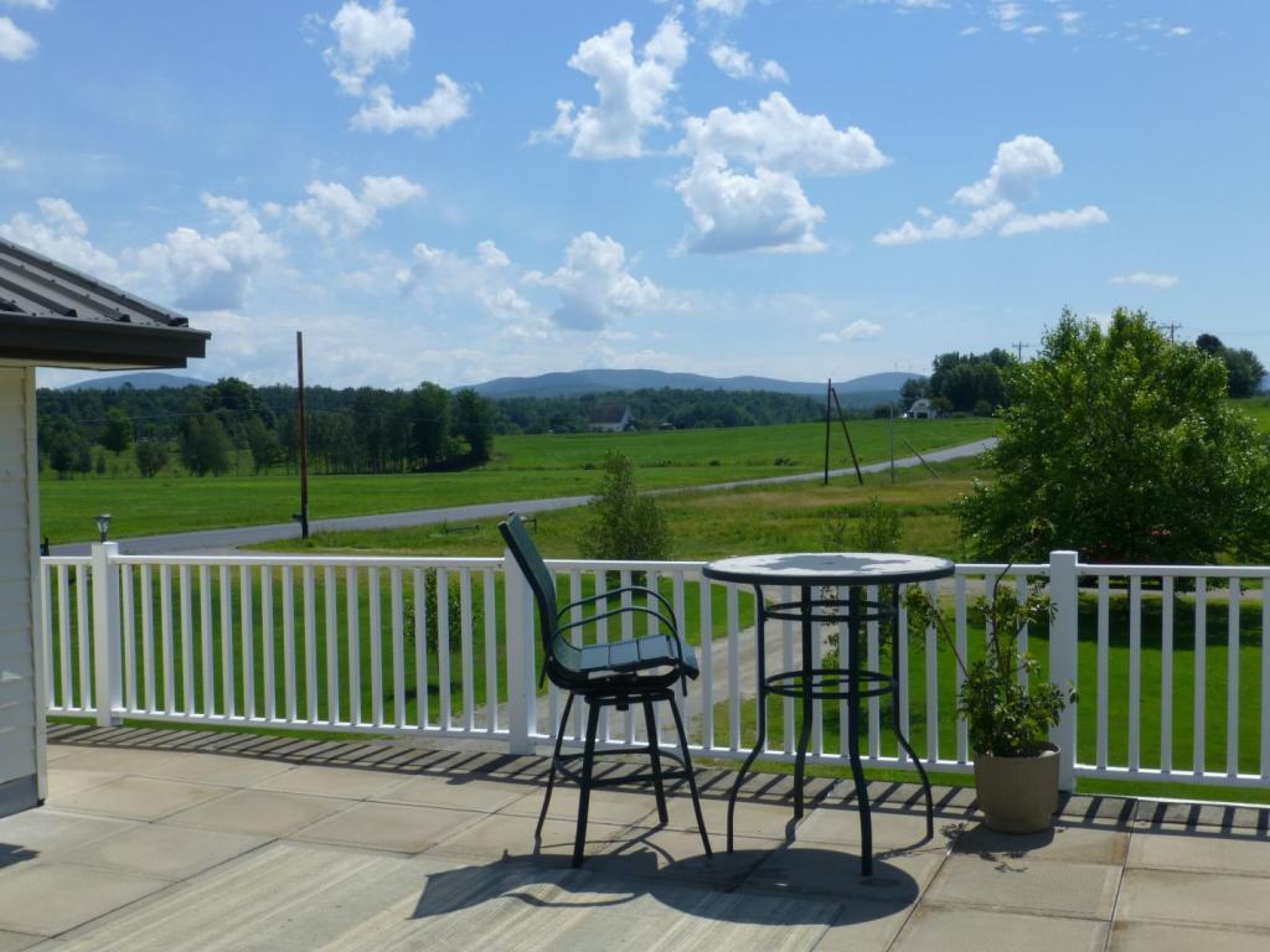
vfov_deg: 35.1
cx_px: 635
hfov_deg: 45.8
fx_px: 1504
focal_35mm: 41
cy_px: 476
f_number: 3.9
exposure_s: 1/1600
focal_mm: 7.4
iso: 100
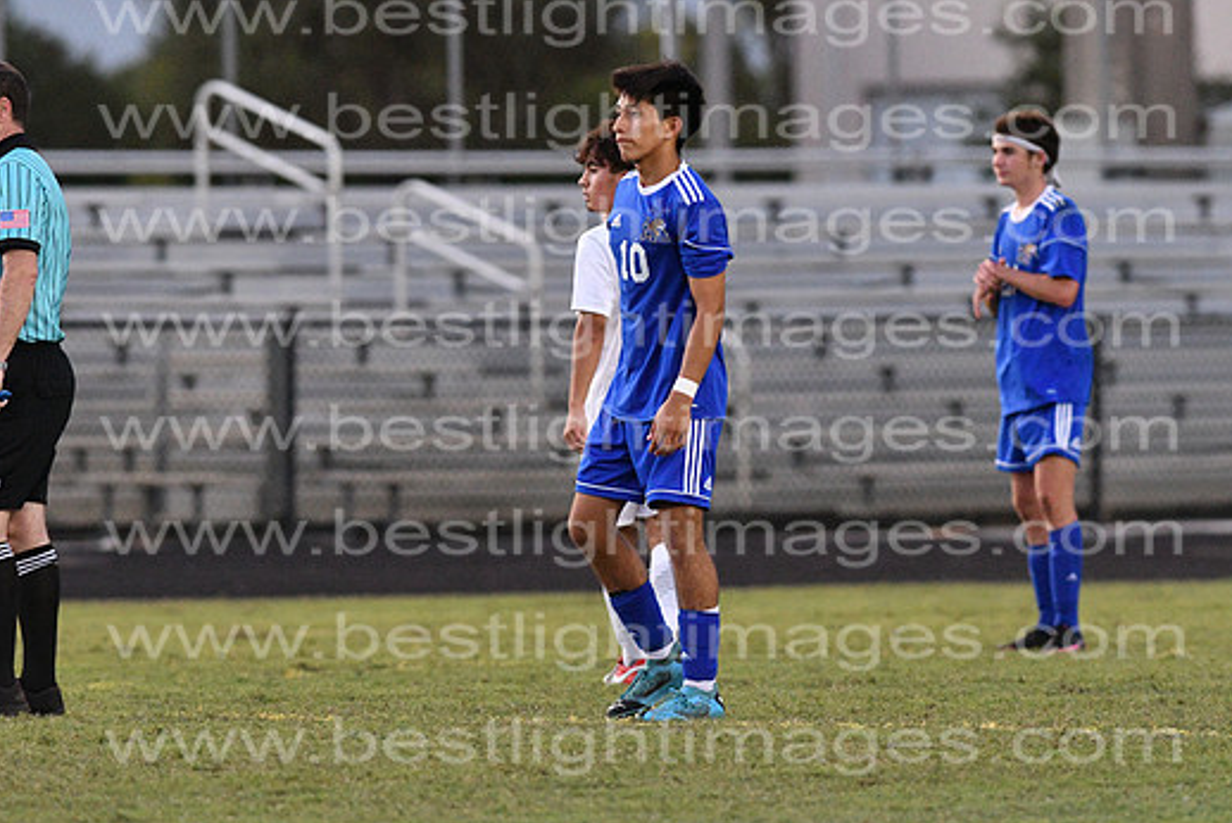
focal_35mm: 504
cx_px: 645
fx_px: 17257
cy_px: 382
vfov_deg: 2.7
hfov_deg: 4.1
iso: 6400
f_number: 4
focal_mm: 300
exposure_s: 1/800
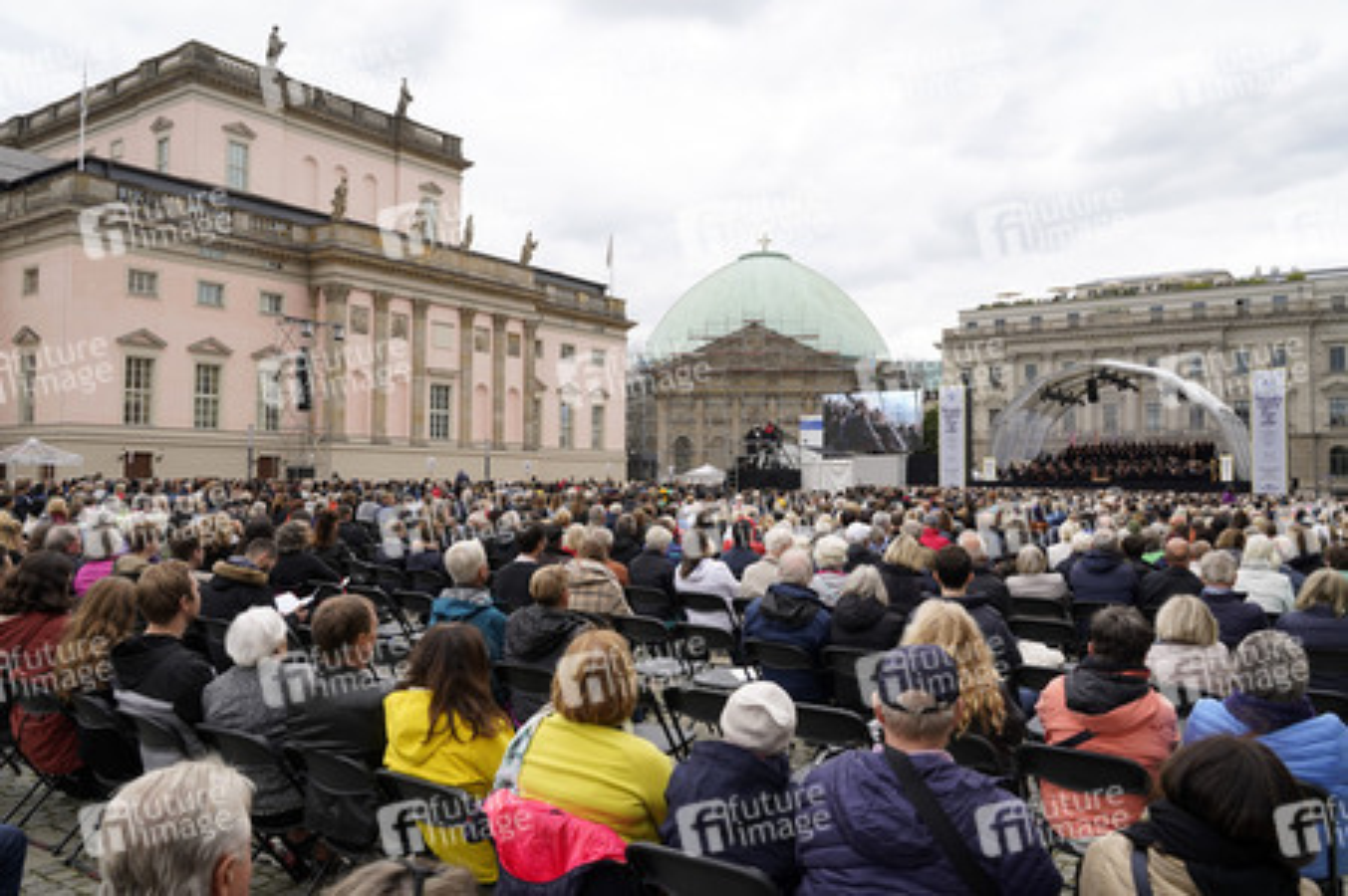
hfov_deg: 65.5
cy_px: 448
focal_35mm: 28
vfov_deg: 46.3
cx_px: 674
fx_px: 1048
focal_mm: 28
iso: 250
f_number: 8
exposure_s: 1/200
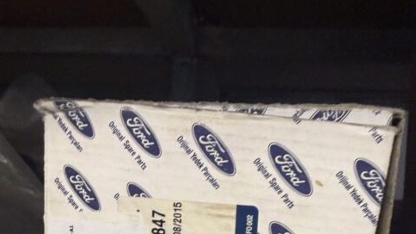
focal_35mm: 36
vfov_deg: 29.1
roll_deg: -3.8
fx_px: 397
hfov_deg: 55.3
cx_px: 204
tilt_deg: -12.8
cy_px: 267
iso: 250
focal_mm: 2.22
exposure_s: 1/50
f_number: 2.2
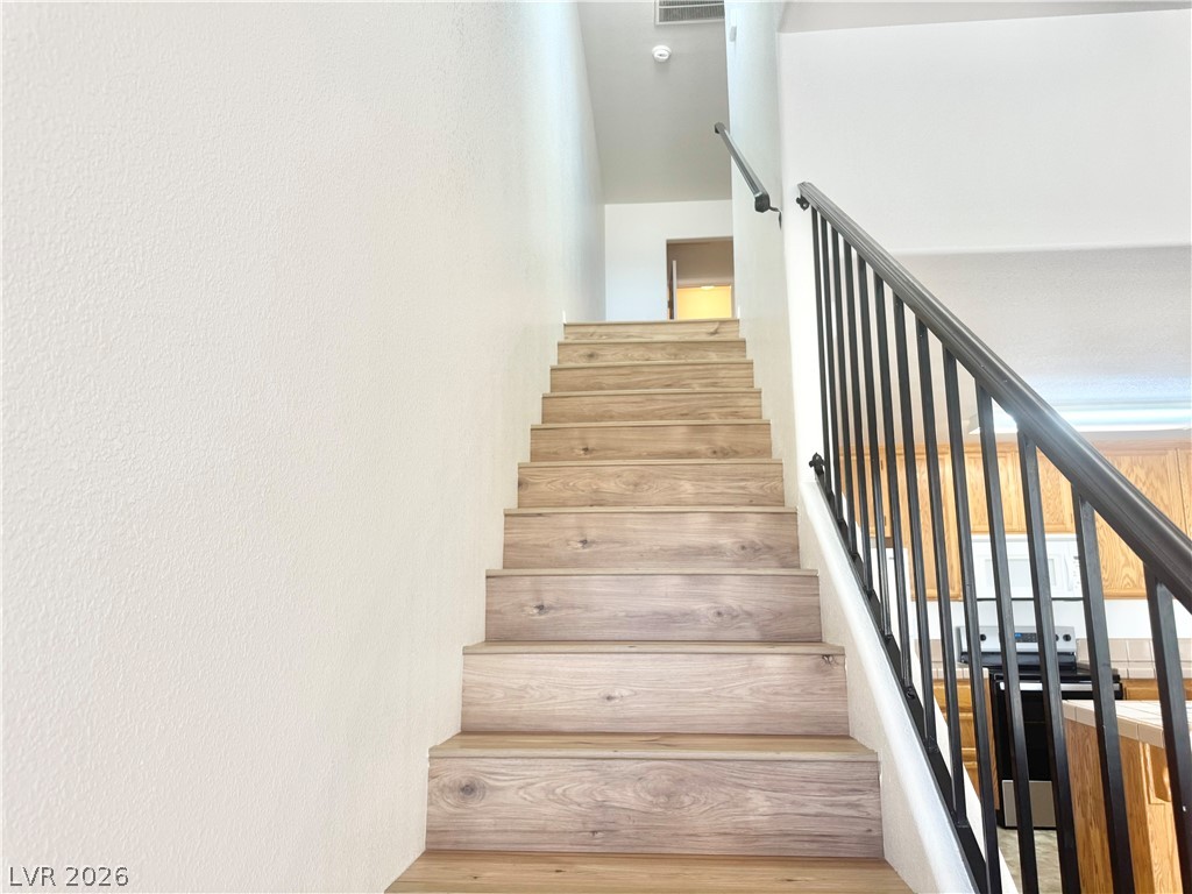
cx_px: 596
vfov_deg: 56.8
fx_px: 826
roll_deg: +0.1
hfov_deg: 71.6
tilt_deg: +8.6
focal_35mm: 24
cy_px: 447
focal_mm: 6.76
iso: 100
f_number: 1.78
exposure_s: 1/120
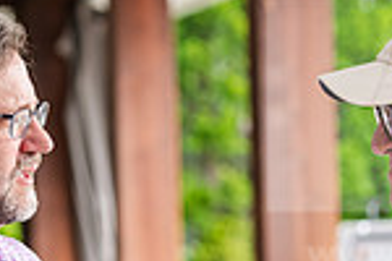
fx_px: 3778
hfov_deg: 5.9
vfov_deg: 4.0
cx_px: 188
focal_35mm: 347
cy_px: 309
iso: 320
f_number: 3.5
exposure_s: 1/250
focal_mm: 90
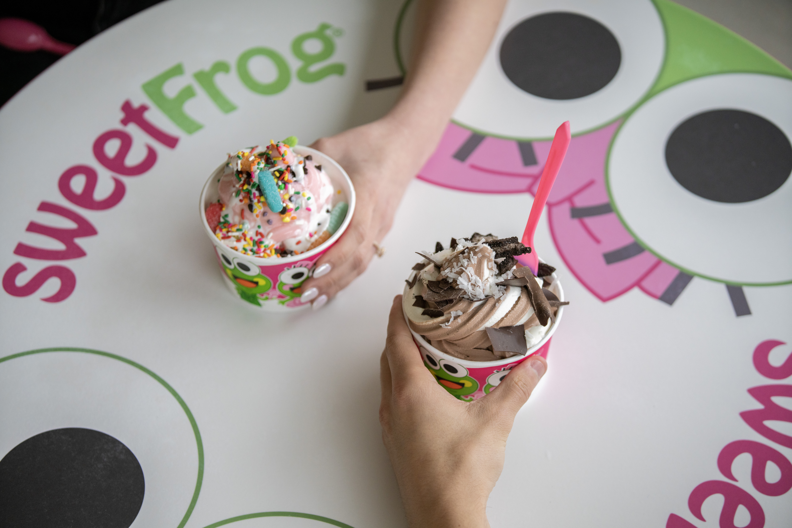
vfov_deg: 13.4
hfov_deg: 20.0
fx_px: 2244
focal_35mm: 102
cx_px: 396
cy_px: 264
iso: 800
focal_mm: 102
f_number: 2.8
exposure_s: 1/3200
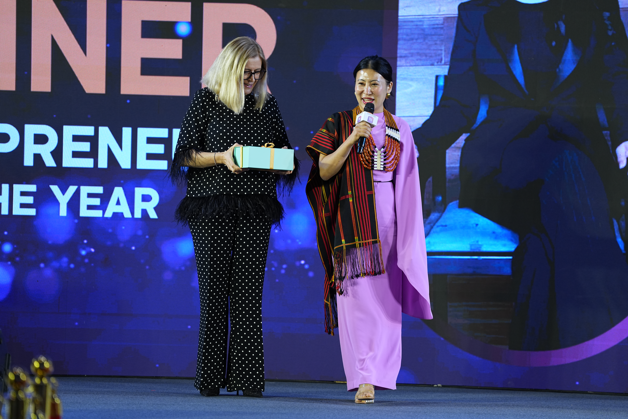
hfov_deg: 12.0
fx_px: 2983
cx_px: 314
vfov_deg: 8.0
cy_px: 210
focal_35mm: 171
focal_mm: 171
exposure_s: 1/200
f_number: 3.5
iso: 640
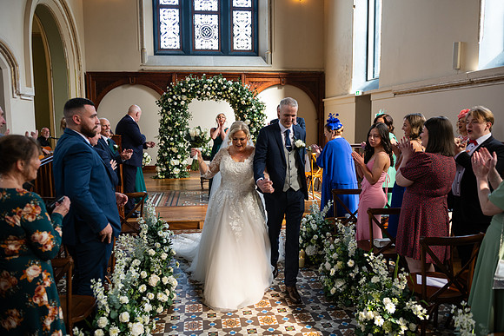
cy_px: 168
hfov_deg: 65.5
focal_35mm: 28
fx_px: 392
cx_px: 252
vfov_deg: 46.4
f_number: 3.5
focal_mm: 28
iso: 500
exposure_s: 1/160
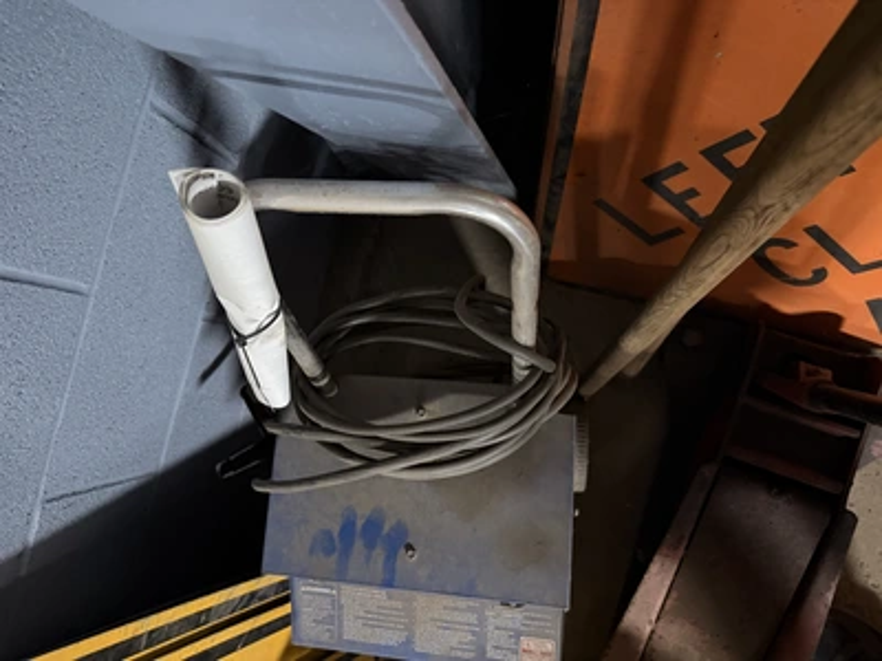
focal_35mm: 24
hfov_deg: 71.6
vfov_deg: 56.8
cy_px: 330
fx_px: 612
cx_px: 441
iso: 1600
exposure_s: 1/20
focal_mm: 6.76
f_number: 1.78
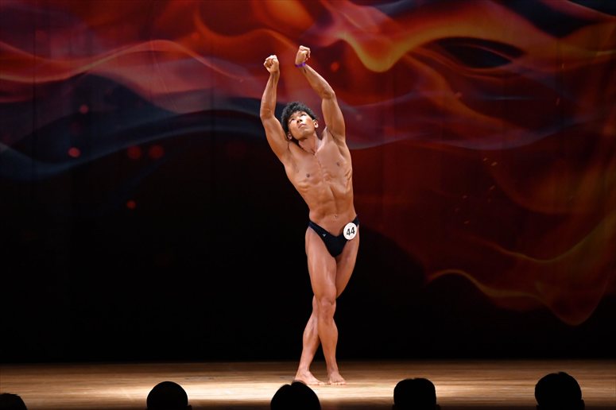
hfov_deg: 10.2
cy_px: 205
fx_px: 3455
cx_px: 308
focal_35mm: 202
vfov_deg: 6.8
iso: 4000
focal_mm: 135
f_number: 5.6
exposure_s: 1/400
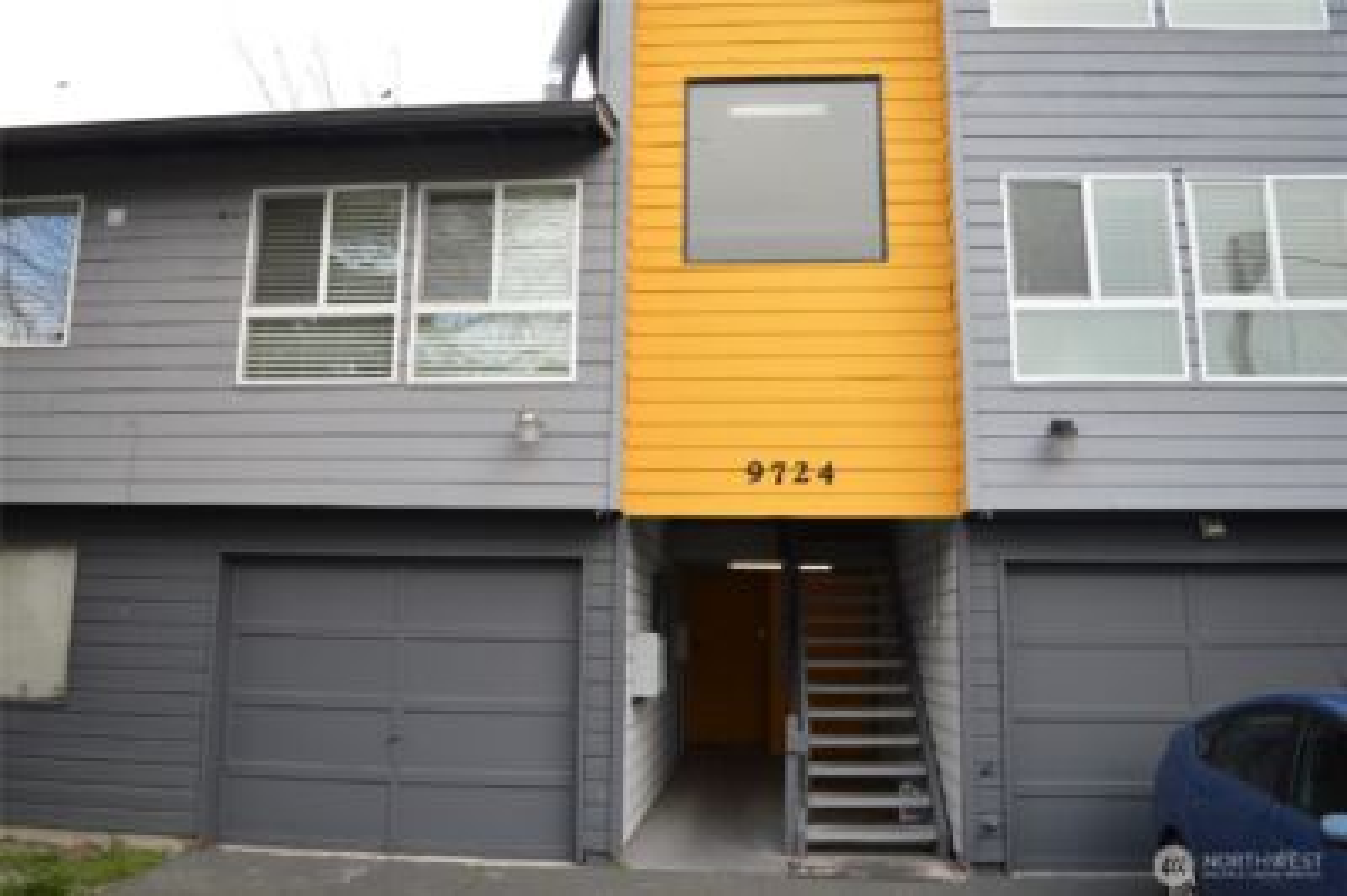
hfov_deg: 67.4
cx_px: 674
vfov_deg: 47.9
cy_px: 448
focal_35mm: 27
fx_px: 1009
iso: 100
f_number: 4
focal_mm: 18
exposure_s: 1/125
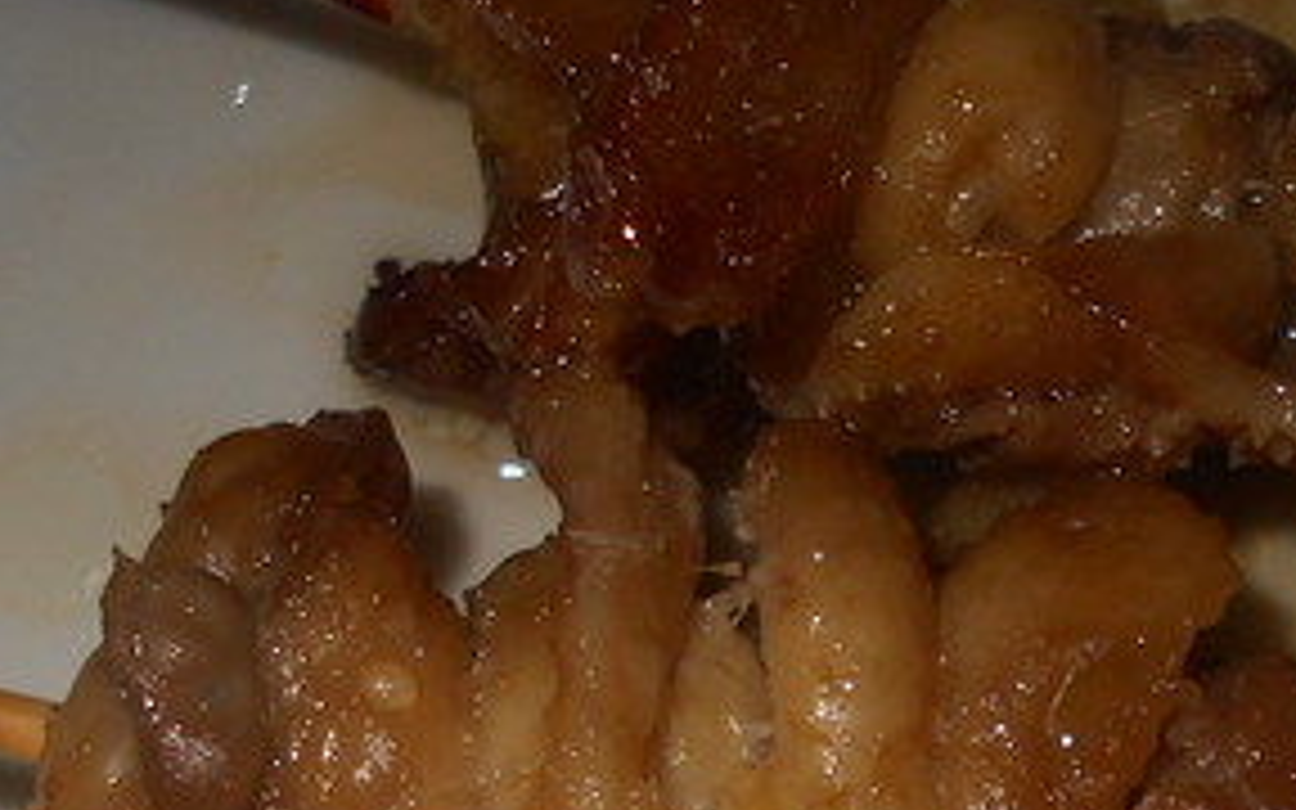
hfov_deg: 20.9
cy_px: 1094
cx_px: 1076
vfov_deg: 12.8
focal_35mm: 98
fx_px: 3461
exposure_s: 1/25
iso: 80
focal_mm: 4.6
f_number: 8
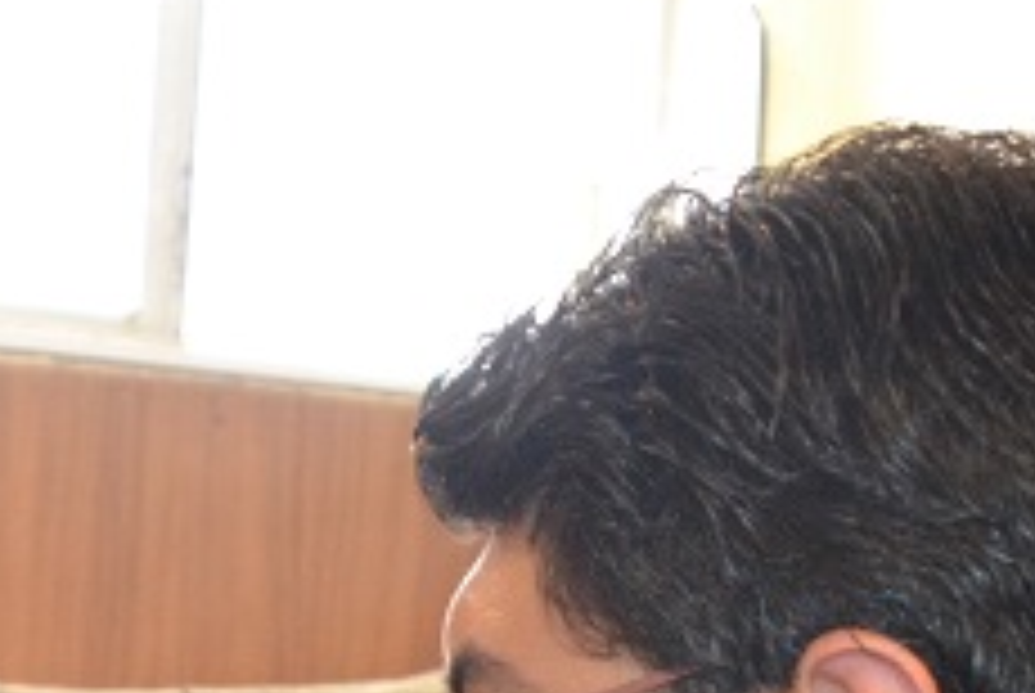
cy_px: 1516
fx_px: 3886
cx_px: -382
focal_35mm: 135
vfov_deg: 9.4
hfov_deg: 14.4
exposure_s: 1/60
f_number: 3.5
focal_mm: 18
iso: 1250
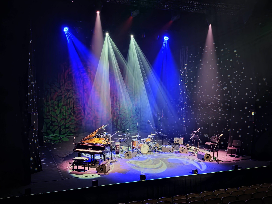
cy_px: 102
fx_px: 181
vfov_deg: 58.9
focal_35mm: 23
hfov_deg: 73.9
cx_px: 136
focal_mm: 6.4
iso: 800
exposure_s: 1/25
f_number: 1.8
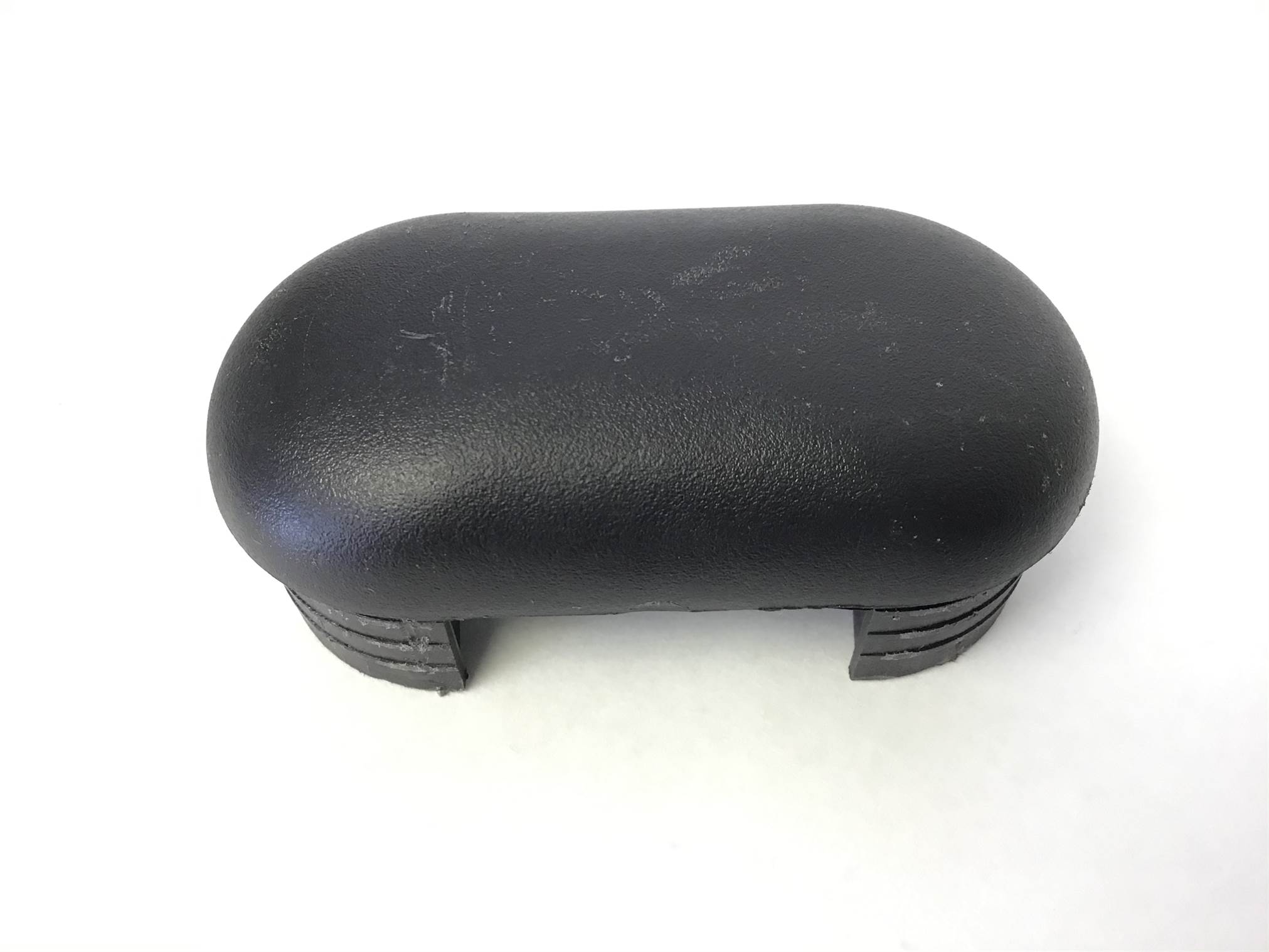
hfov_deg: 58.4
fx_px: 1136
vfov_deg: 45.4
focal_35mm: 31
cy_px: 476
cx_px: 634
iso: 50
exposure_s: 1/30
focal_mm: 3.3
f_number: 2.4
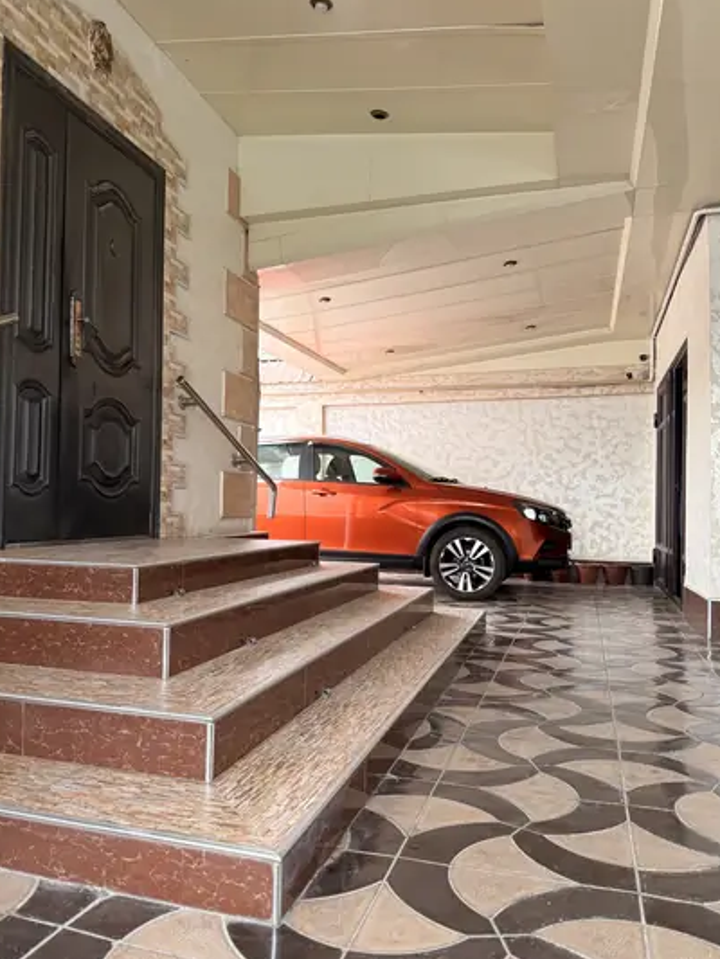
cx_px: 331
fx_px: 748
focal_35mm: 27
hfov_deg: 51.3
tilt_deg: +1.6
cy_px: 489
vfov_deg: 65.3
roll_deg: -2.3
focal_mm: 6.76
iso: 125
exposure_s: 1/121
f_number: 1.78
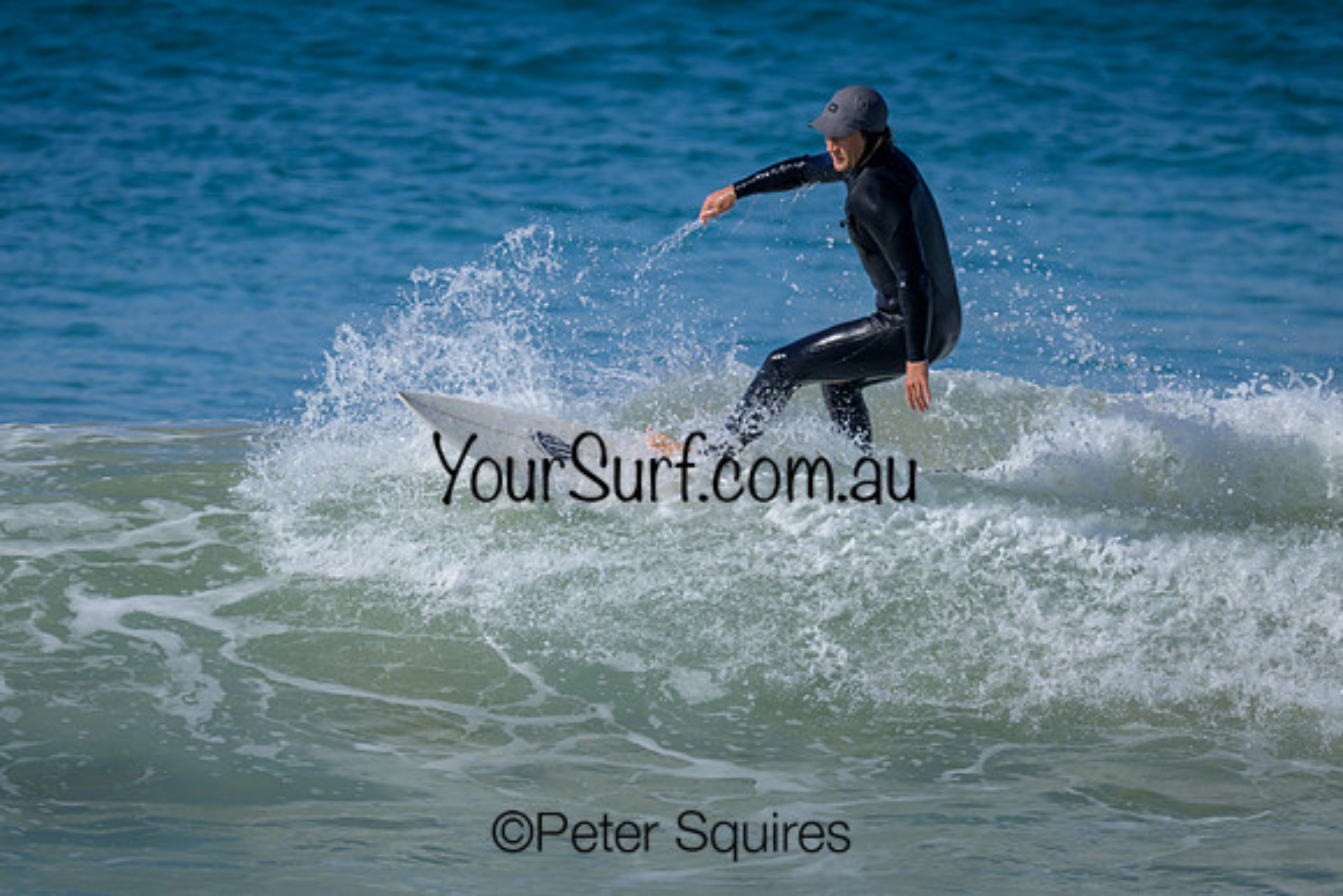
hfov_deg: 1.9
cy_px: 439
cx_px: 686
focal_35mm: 1099
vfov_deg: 1.3
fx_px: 40994
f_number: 6.3
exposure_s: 1/2000
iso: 280
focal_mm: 800
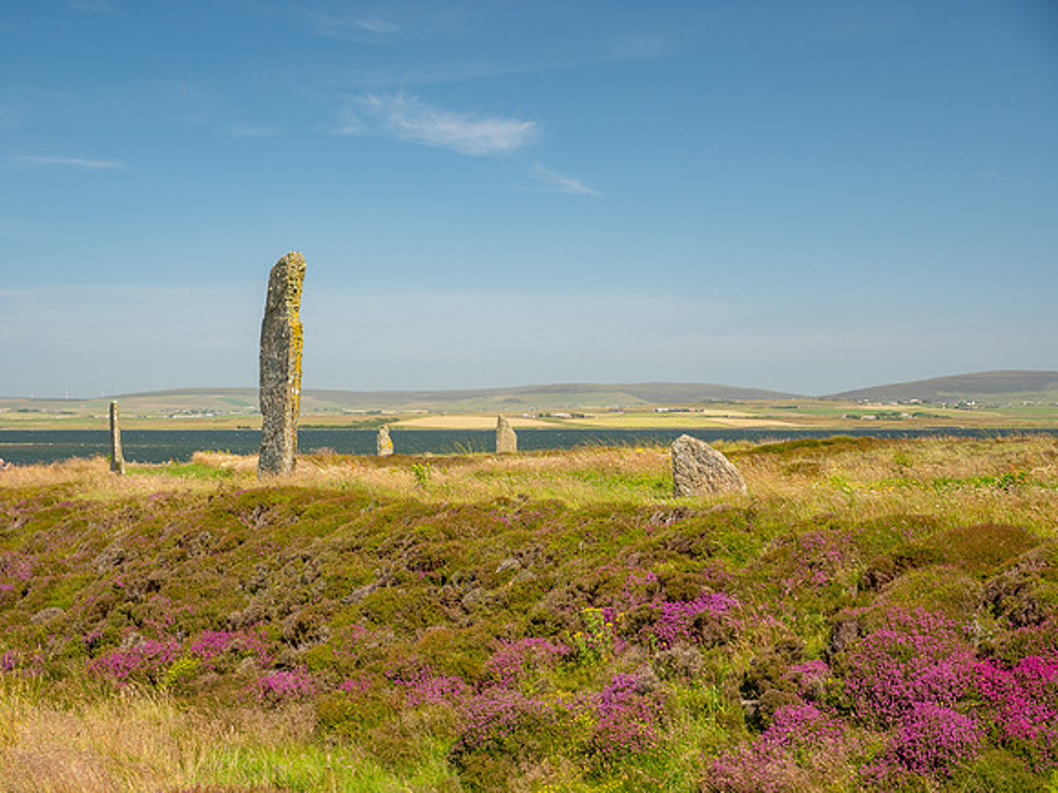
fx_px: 1528
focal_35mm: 50
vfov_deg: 29.1
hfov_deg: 38.2
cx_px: 529
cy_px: 396
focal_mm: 25
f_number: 5.6
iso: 200
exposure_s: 1/400
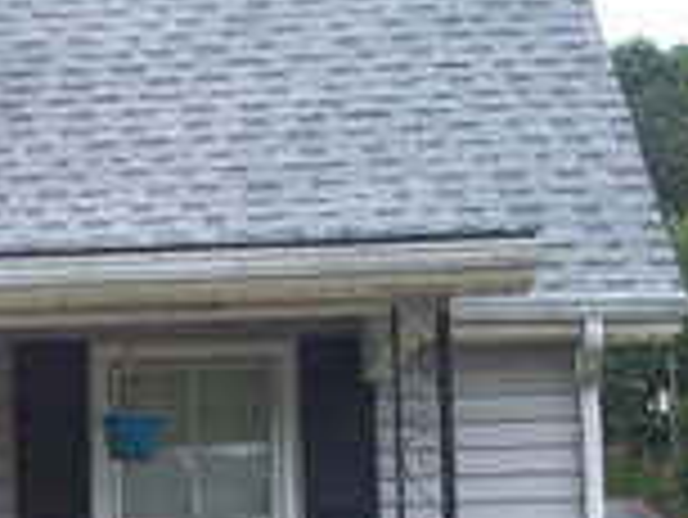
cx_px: -256
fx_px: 2466
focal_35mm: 124
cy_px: 550
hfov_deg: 15.0
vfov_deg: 11.8
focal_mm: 6.2
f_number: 2.8
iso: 80
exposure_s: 1/246
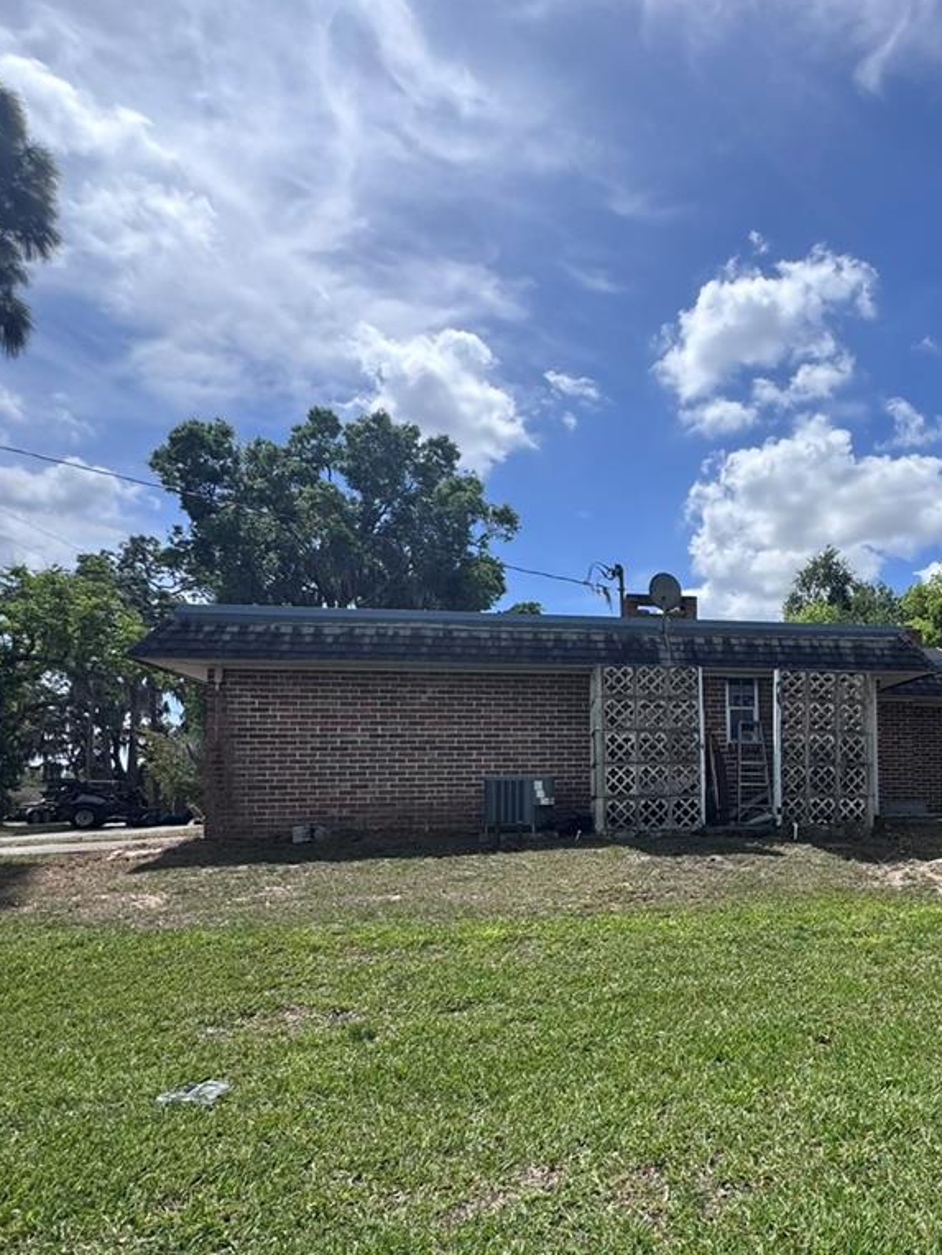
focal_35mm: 22
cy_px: 741
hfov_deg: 57.7
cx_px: 717
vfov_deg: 75.7
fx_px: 798
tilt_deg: +4.5
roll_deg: +1.9
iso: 50
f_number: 2.2
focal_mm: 2.22
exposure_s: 1/2874
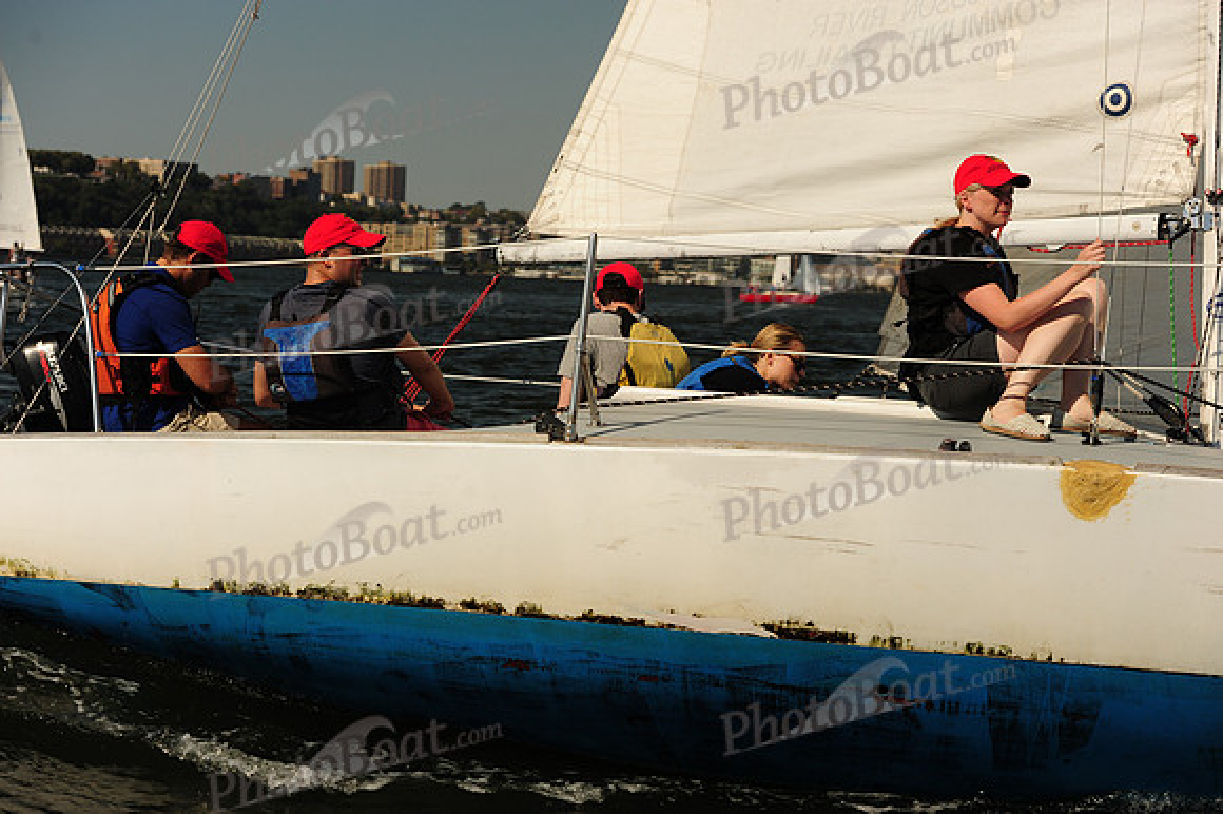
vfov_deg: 19.4
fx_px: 2377
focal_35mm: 70
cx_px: 612
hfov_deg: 28.9
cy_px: 407
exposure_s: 1/1250
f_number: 5.6
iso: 320
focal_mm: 70
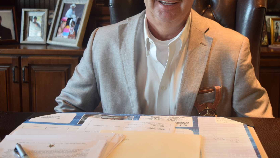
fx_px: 421
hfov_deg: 36.7
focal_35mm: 57
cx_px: 155
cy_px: 38
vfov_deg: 21.0
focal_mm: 25
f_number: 4
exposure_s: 1/30
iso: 400
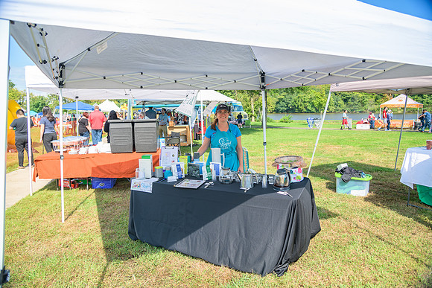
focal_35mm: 24
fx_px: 288
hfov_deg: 73.7
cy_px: 144
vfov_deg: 53.2
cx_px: 216
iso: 64
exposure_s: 1/100
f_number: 4
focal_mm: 24
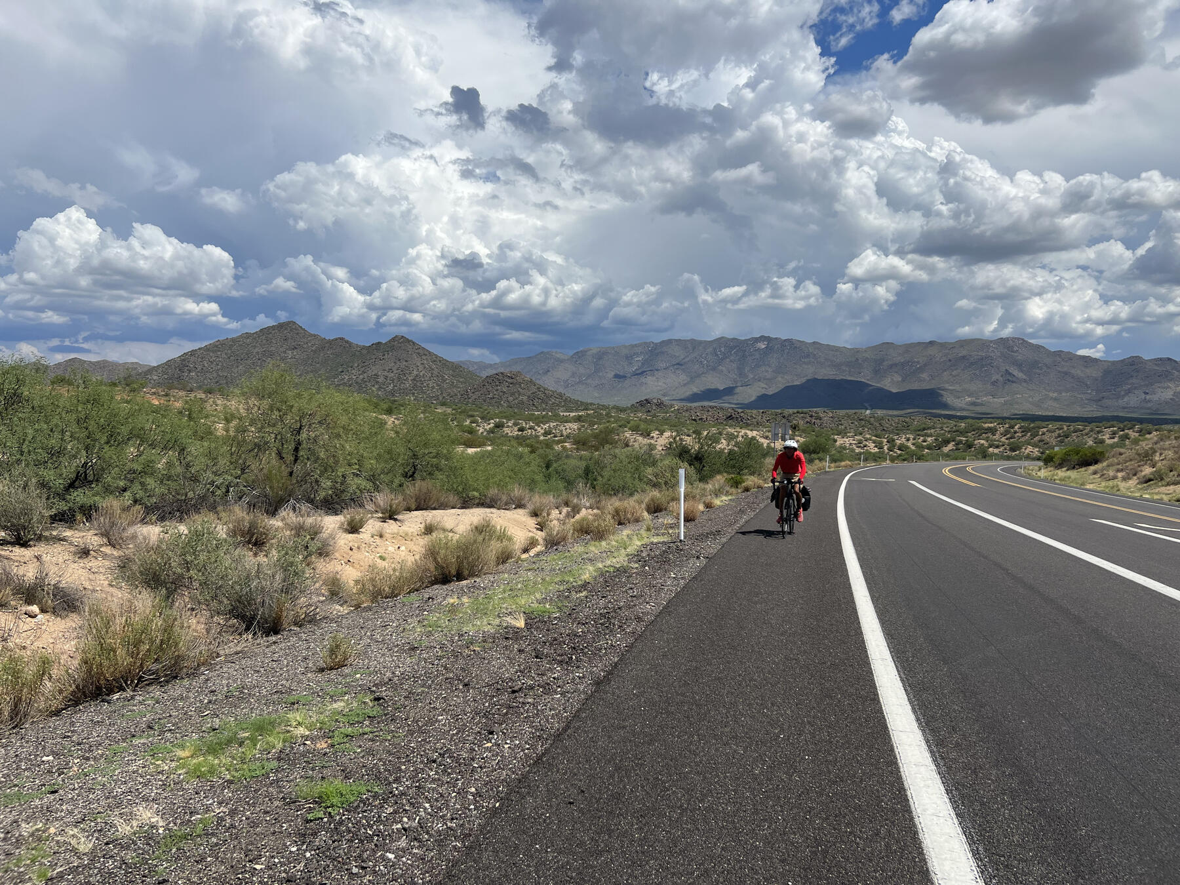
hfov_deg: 67.3
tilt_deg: -2.4
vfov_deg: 53.1
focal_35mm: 26
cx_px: 590
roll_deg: -1.1
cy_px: 442
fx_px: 886
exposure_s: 1/9434
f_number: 1.5
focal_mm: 5.7
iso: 50
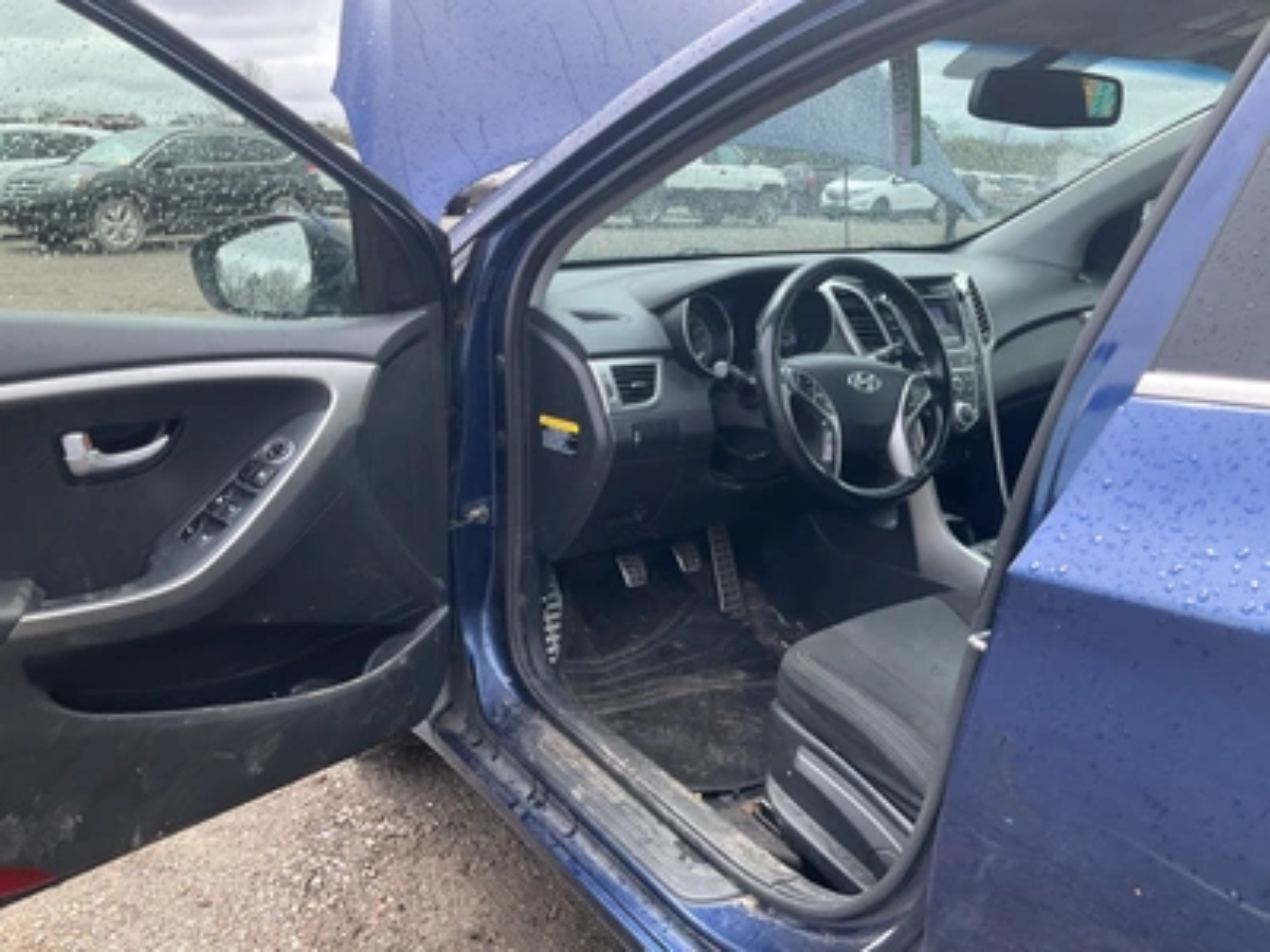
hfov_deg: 61.7
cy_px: 476
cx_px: 635
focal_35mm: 29
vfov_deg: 48.2
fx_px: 1064
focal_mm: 3
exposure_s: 1/412
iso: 25
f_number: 1.8
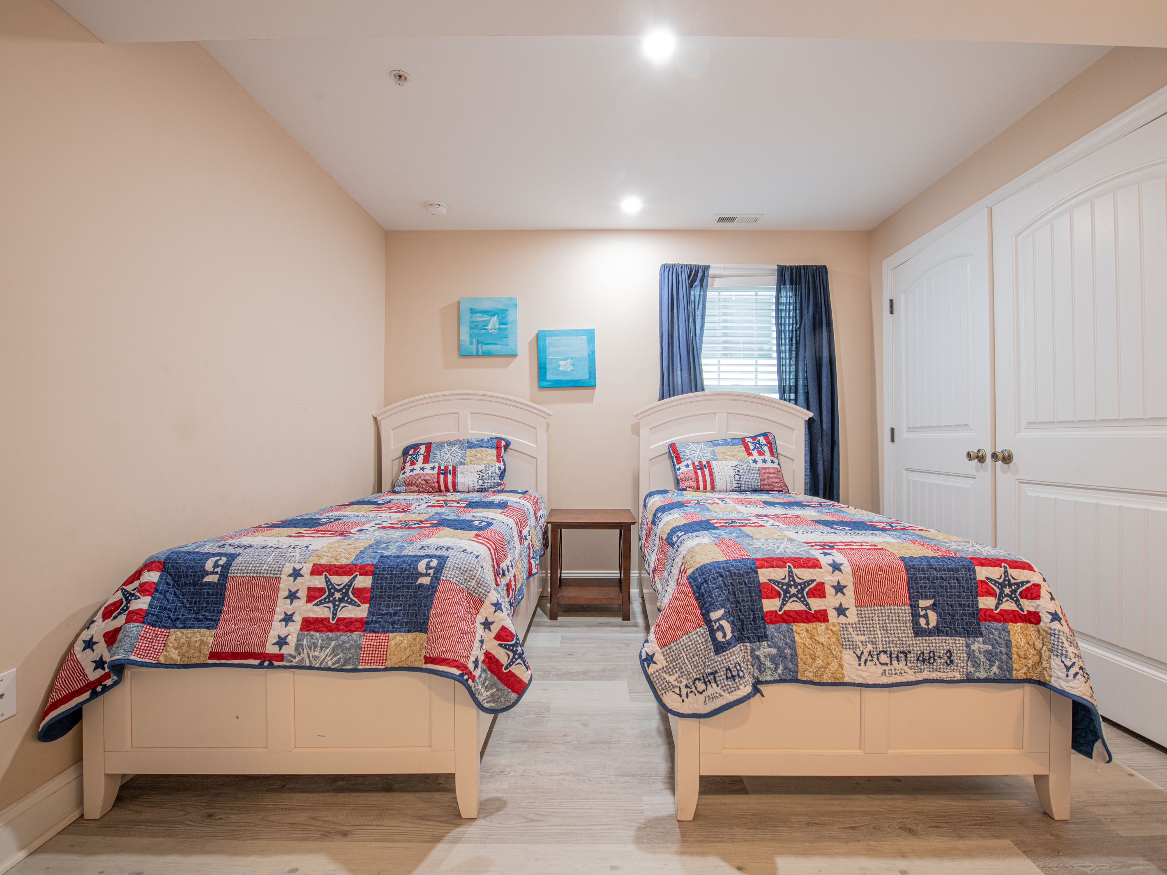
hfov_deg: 96.8
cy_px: 438
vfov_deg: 80.3
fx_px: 518
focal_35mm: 15
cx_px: 592
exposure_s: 1/2.5
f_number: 9
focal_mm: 14
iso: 200
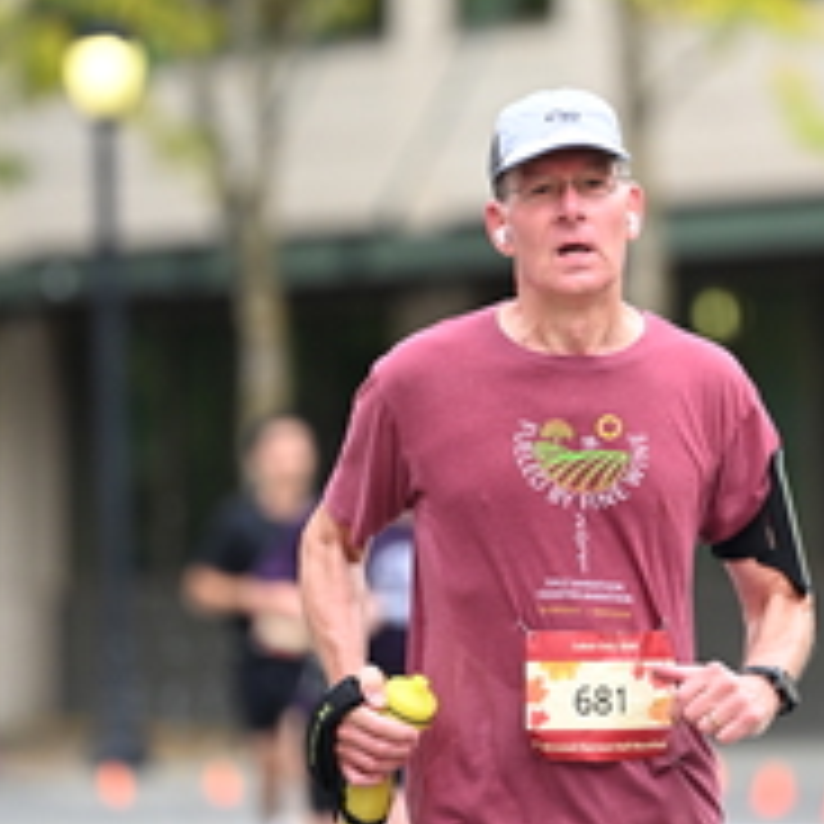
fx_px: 12388
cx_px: 556
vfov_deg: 3.8
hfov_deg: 3.8
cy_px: 315
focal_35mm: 460
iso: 640
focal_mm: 180
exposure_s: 1/1250
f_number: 2.8
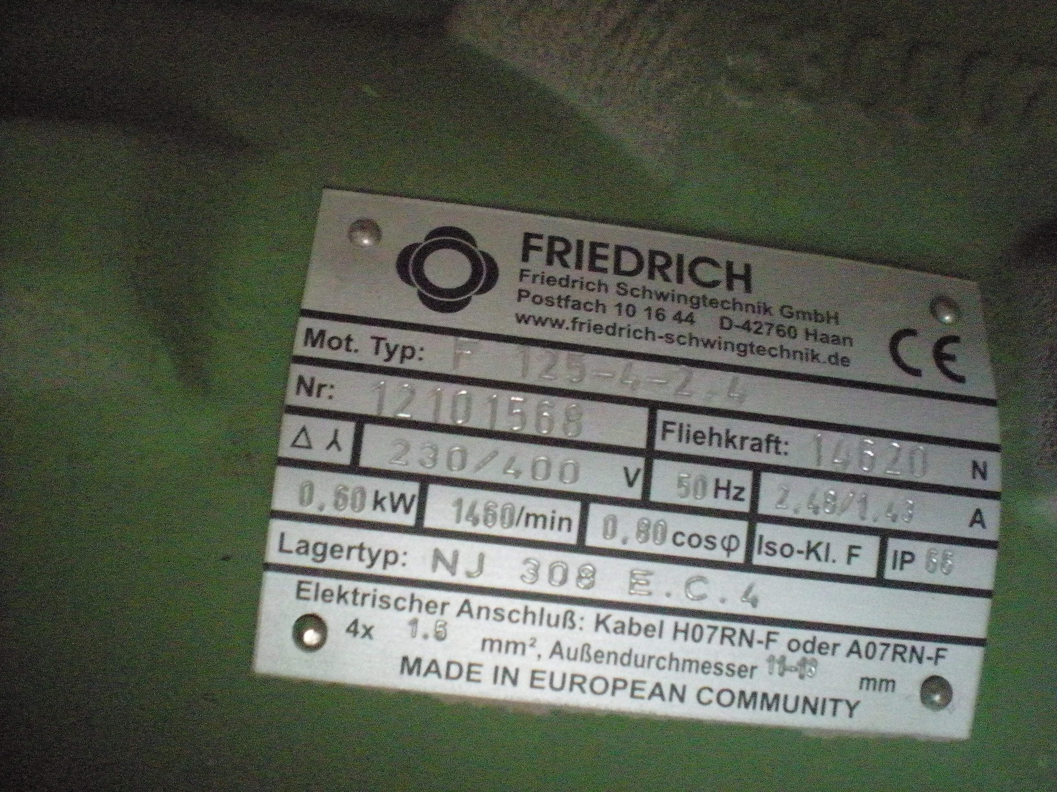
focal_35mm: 38
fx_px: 1160
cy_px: 396
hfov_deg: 49.0
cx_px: 528
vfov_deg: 37.7
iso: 2000
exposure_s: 1/85.2
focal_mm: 6.3
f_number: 3.1
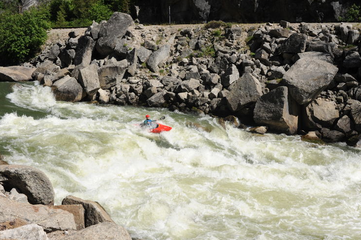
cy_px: 119
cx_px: 186
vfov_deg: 35.0
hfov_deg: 50.7
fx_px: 381
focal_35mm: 38
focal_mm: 35
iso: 200
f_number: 9
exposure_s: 1/500
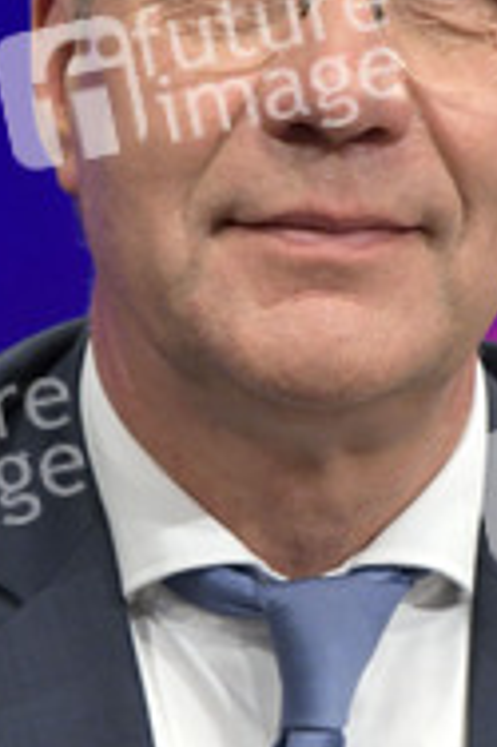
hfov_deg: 10.4
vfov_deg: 15.5
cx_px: 314
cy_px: 274
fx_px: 2738
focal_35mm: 132
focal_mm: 62
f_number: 6.3
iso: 2500
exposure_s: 1/250
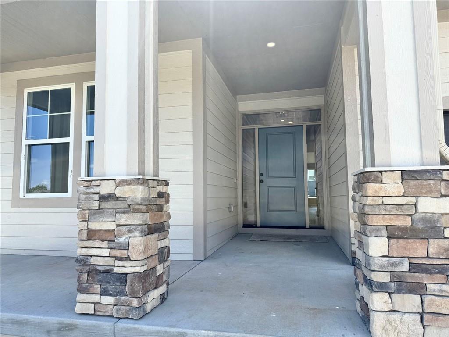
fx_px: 311
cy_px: 168
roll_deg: +0.2
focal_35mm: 24
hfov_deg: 71.6
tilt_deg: +4.8
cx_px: 224
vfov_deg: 56.8
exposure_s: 1/1689
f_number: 1.78
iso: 80
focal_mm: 6.76
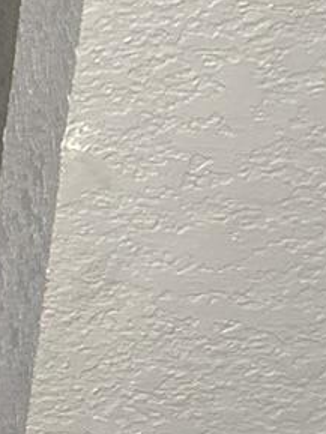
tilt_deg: -26.2
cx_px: -712
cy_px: 186
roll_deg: +2.7
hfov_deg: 7.5
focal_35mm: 170
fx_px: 2133
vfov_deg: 11.6
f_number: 1.78
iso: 320
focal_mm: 6.86
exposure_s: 1/60
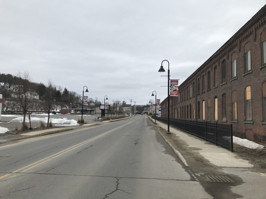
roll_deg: -1.8
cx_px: 133
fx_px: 215
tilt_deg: +5.8
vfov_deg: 49.7
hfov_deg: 63.4
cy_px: 100
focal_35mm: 28
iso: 20
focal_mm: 3.99
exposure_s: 1/2083
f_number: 1.8
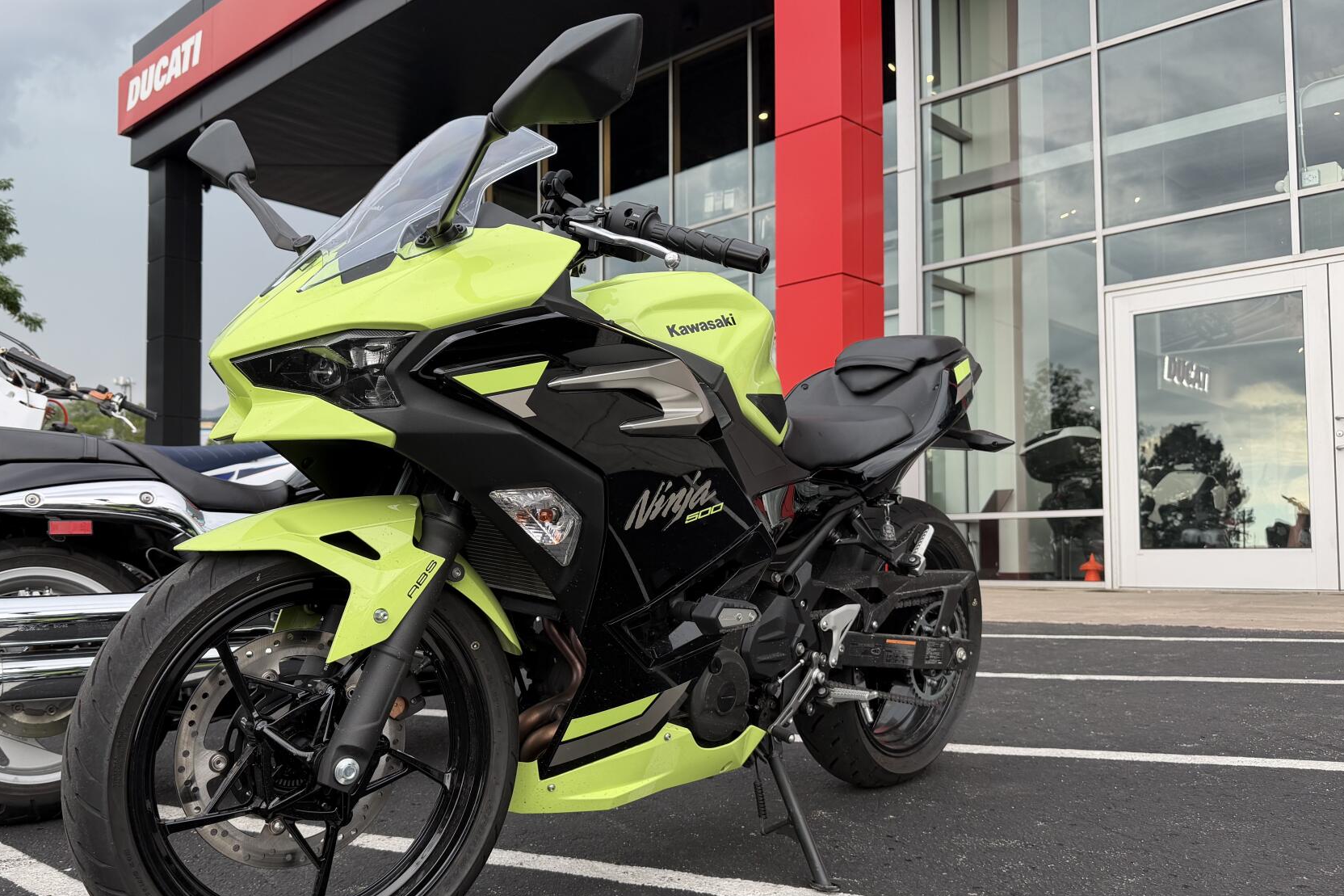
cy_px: 502
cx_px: 572
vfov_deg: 43.5
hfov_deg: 61.6
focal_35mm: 30
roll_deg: +1.2
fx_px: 1120
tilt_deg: +3.6
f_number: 1.78
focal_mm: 6.76
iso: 64
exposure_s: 1/208
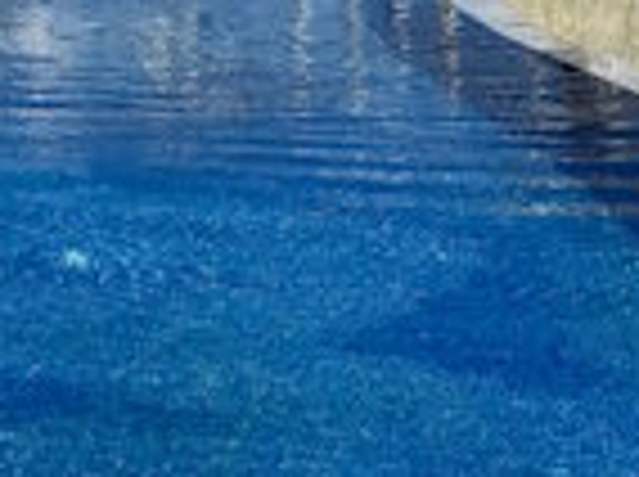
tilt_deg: +2.0
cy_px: -342
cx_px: 4
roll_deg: +0.7
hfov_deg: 17.5
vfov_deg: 12.4
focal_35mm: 110
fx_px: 2027
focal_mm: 6.76
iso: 80
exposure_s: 1/9009
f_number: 1.78
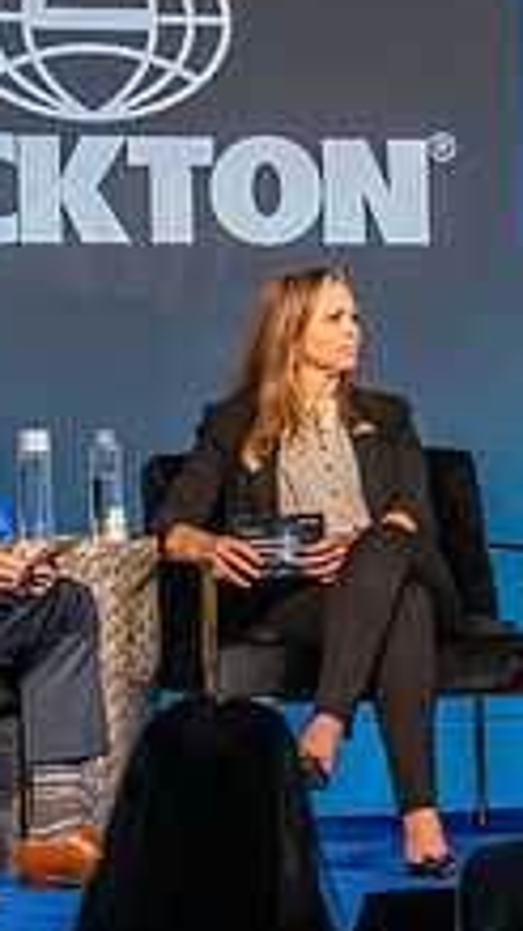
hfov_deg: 6.0
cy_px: 631
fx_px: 4937
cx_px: 721
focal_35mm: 200
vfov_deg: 10.8
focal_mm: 64
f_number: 4.5
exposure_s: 1/200
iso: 5000
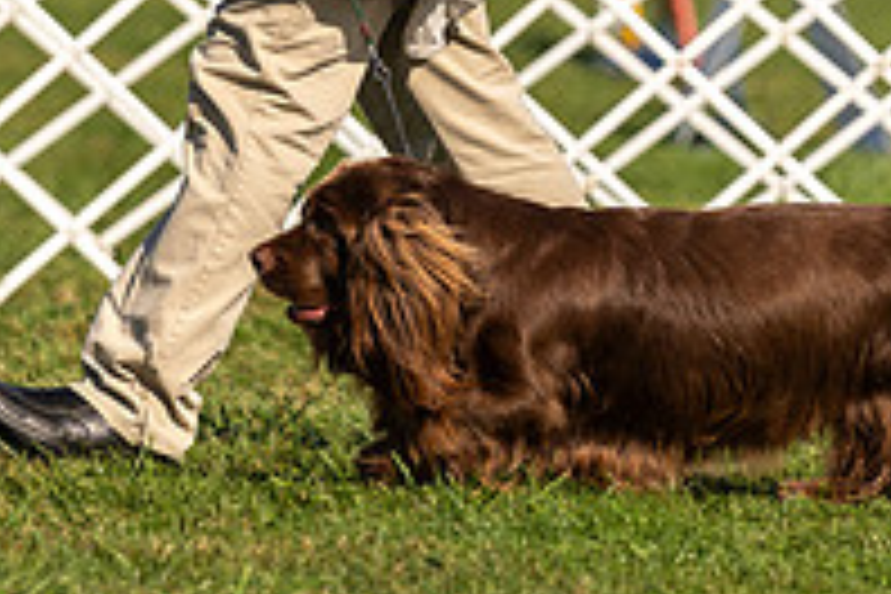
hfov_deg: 3.1
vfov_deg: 2.1
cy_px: 14
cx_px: 286
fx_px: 16210
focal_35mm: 655
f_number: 3.2
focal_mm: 192
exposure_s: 1/2500
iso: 100
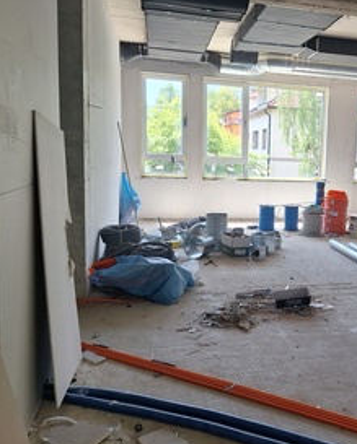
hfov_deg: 38.3
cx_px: 300
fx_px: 488
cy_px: 205
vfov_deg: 49.0
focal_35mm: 37
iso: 40
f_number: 1.8
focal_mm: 5.54
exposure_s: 1/157
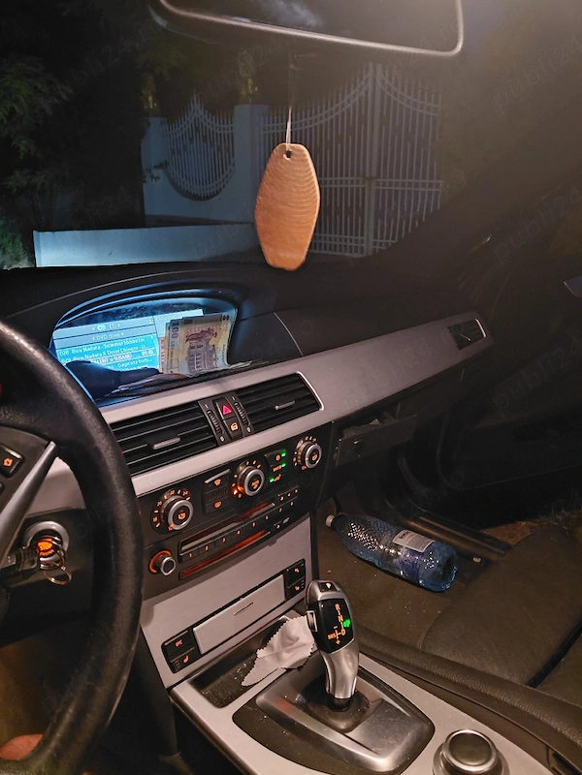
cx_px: 291
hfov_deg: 54.9
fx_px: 560
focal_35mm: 25
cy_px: 388
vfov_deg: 69.4
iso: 1000
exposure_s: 1/8
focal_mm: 4.69
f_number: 1.8
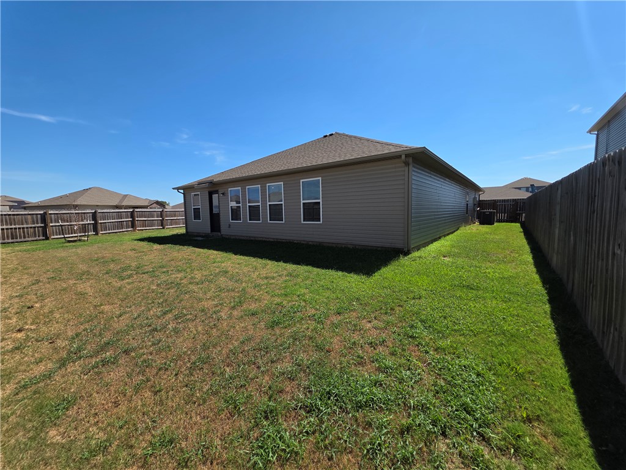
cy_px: 235
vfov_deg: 89.9
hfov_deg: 106.2
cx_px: 313
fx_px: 235
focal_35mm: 13
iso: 40
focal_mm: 2.2
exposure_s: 1/2180
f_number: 1.9
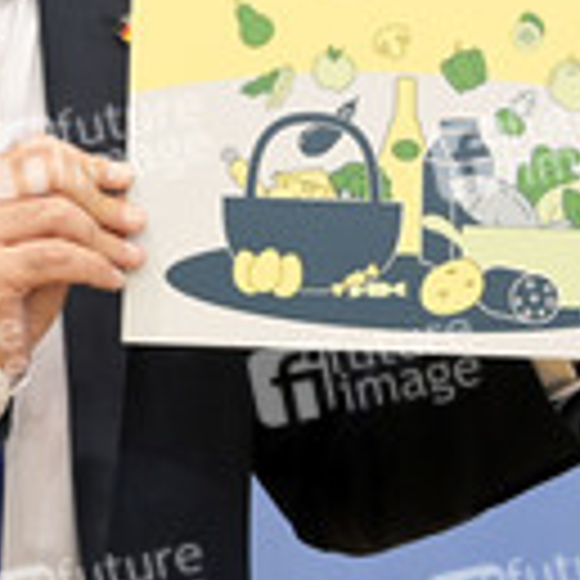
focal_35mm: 125
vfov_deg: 13.8
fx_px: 2370
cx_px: -25
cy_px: 36
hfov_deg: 13.7
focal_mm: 42
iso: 5000
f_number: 5.6
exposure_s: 1/400
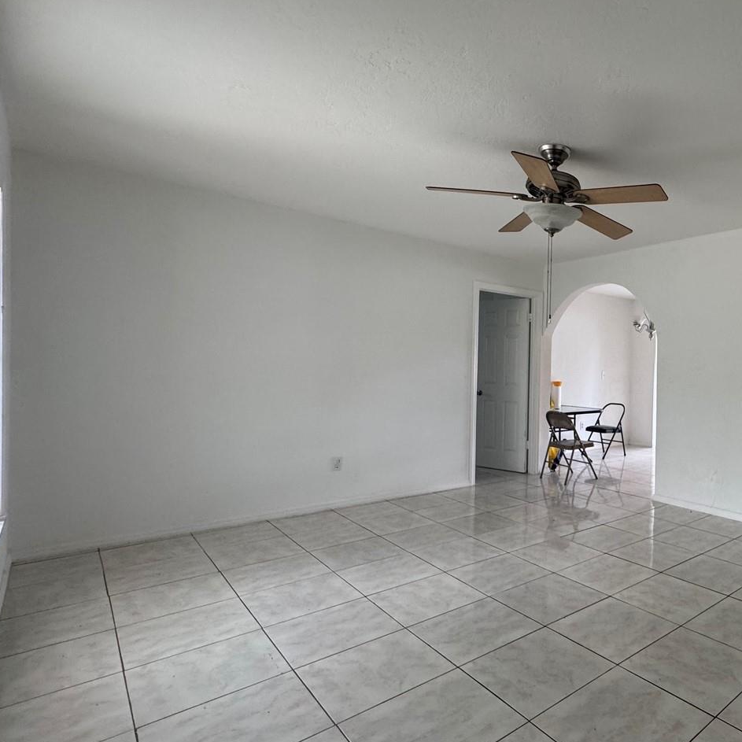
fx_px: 509
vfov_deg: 72.1
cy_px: 376
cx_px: 611
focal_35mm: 21
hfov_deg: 64.6
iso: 200
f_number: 2.2
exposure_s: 1/120
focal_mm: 2.22
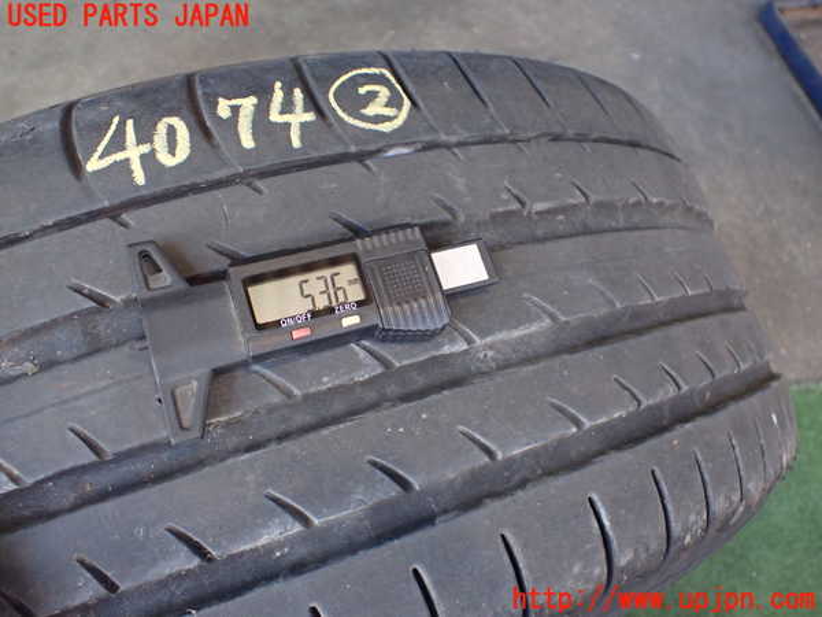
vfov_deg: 46.8
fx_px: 712
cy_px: 308
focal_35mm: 30
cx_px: 411
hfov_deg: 60.0
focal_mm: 5.4
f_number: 2.3
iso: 500
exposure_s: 1/125
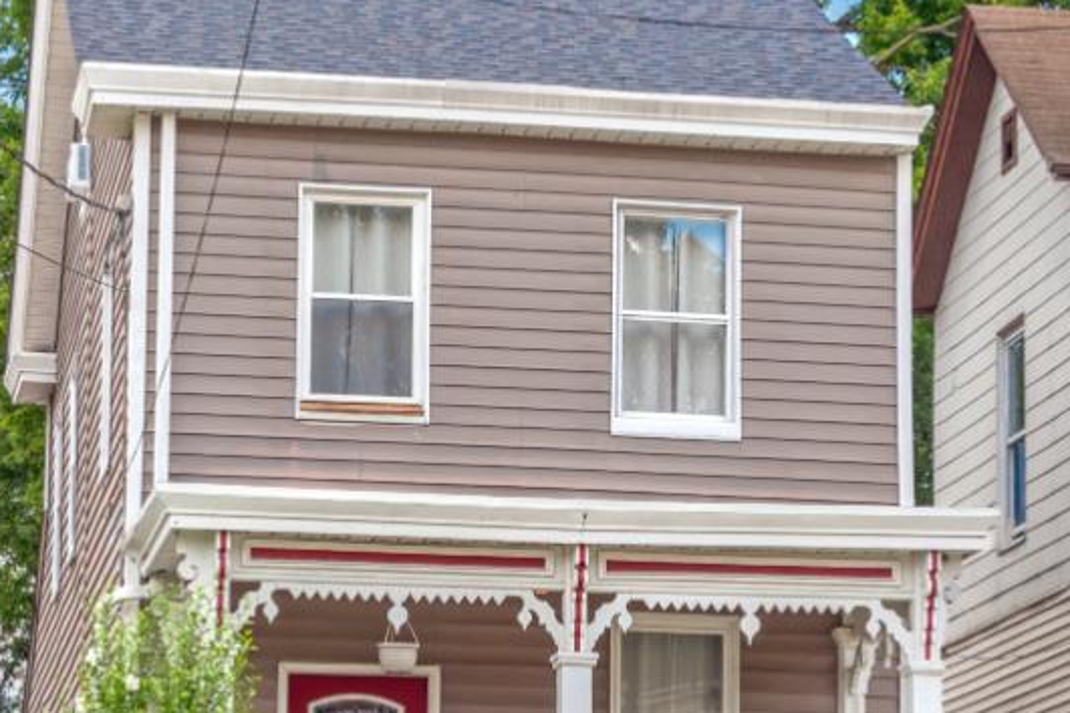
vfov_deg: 10.7
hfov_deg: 16.1
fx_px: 3774
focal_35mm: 127
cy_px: 700
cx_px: 554
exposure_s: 1/320
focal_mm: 45
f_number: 8
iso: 100
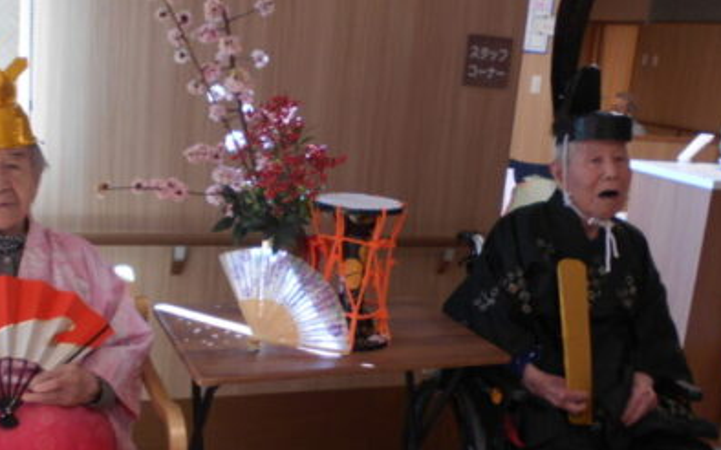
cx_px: 357
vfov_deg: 30.5
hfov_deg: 47.2
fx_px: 825
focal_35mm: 42
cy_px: 234
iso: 100
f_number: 3.2
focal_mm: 4.6
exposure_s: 1/30
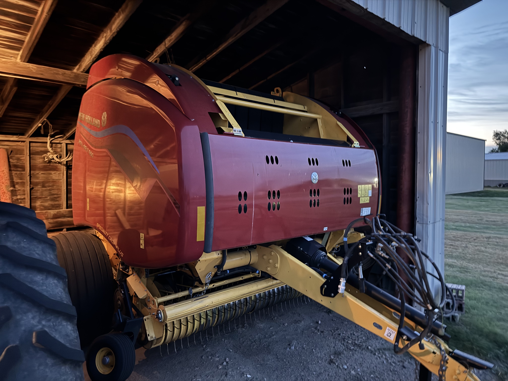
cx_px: 254
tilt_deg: -3.4
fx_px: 352
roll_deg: -0.3
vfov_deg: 56.8
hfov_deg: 71.6
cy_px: 190
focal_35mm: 24
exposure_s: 1/9
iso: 1000
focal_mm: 6.76
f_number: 1.78
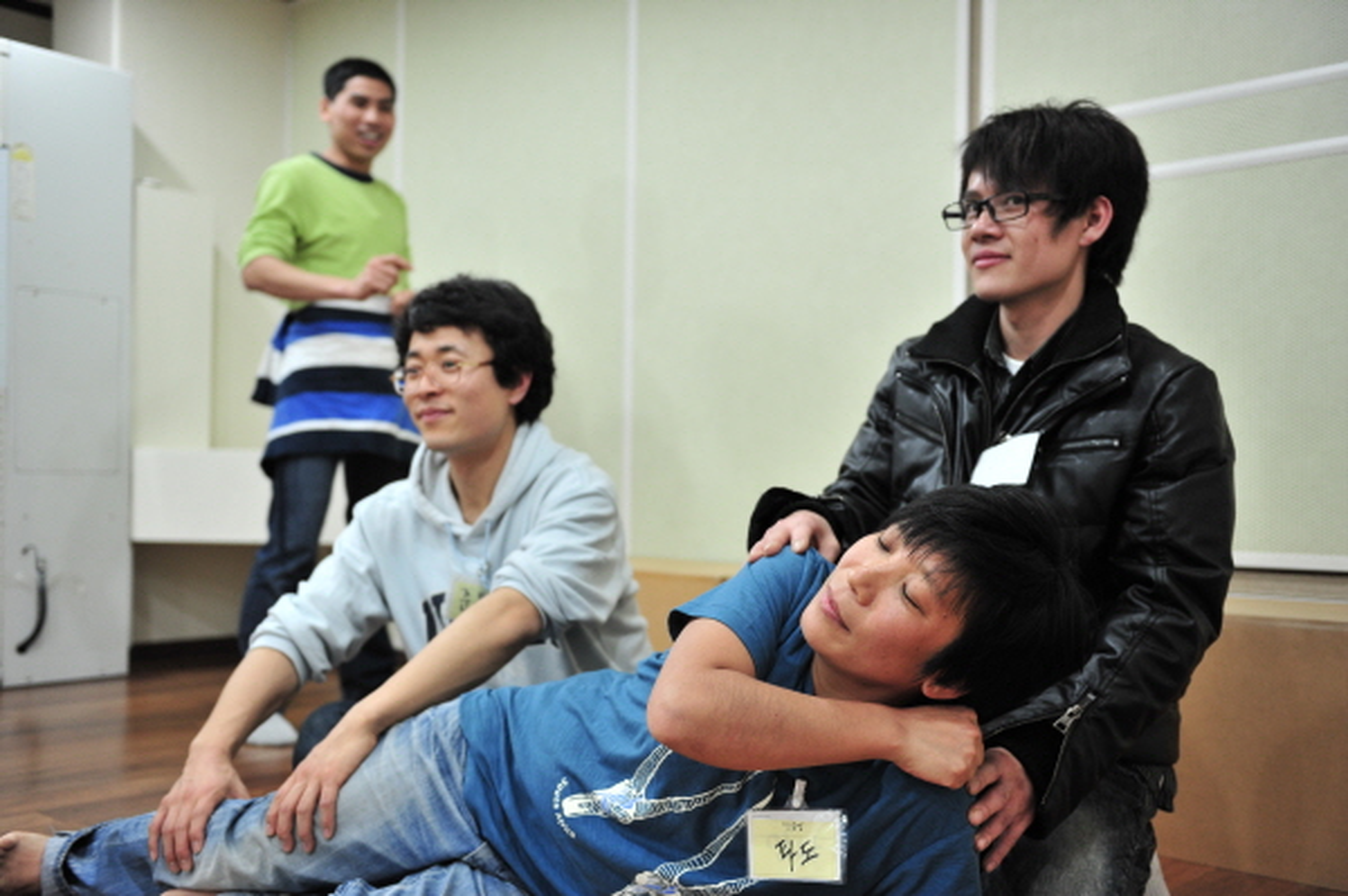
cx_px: 674
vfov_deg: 35.0
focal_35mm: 38
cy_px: 448
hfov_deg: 50.7
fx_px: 1422
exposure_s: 1/100
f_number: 2.8
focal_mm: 38
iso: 1600
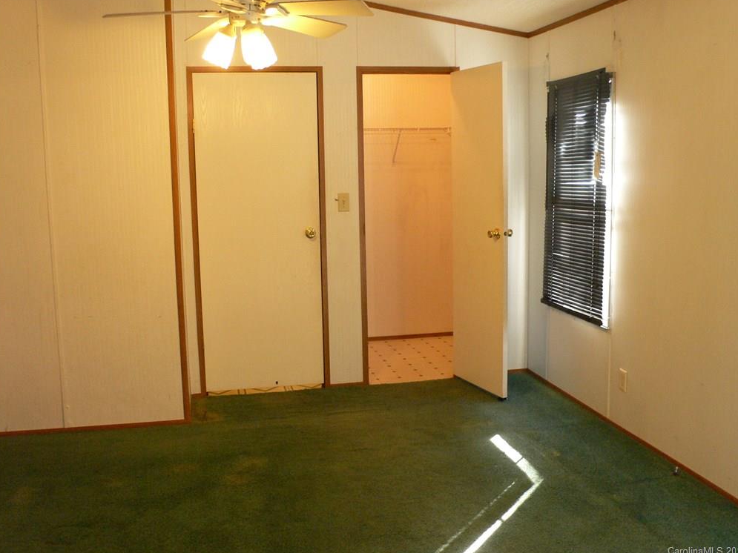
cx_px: 373
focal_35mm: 35
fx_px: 746
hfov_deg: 52.6
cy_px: 274
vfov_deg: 40.7
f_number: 2.8
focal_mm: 6.3
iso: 200
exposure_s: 1/20
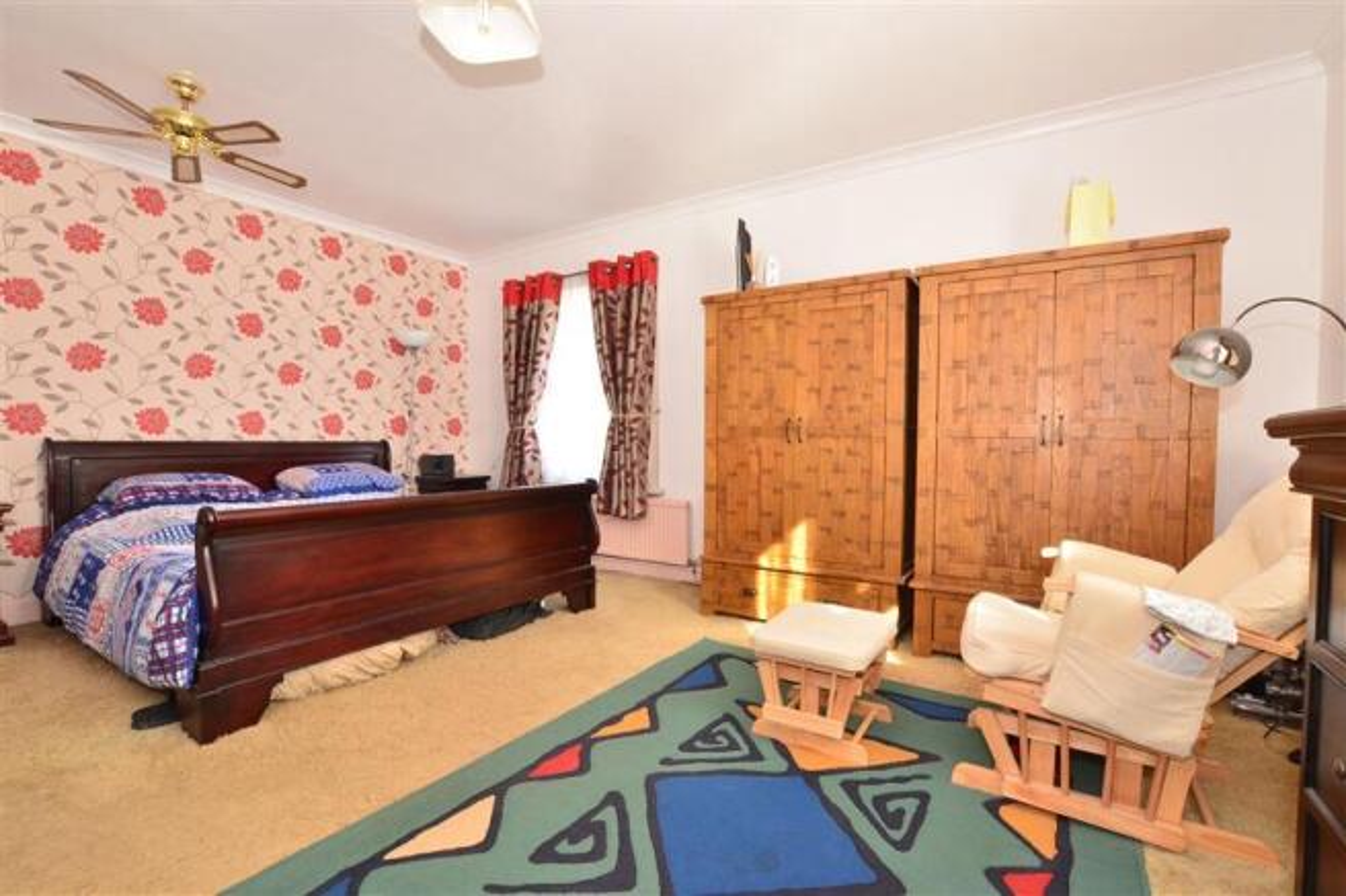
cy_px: 448
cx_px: 673
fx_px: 561
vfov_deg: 77.3
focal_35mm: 15
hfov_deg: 100.4
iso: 640
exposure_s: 1/10
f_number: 10
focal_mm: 10
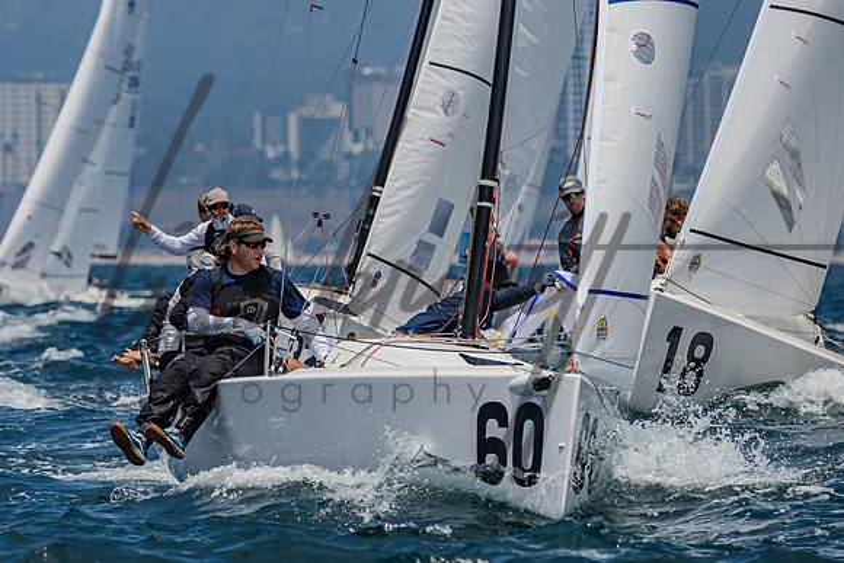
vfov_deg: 2.7
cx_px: 136
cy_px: 305
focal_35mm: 509
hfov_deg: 4.1
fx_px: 11926
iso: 400
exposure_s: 1/2500
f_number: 6.3
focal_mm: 270
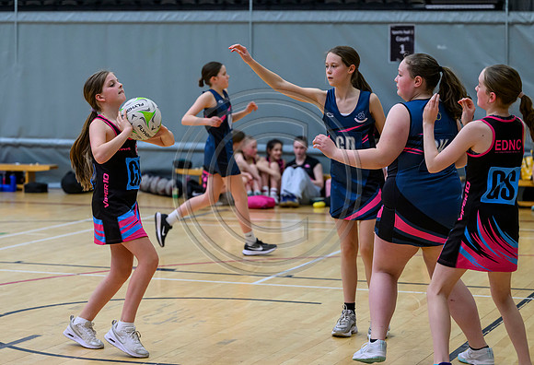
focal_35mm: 113
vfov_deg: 12.3
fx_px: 1689
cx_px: 195
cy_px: 143
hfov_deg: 17.9
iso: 3200
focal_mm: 89
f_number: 3.2
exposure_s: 1/1250
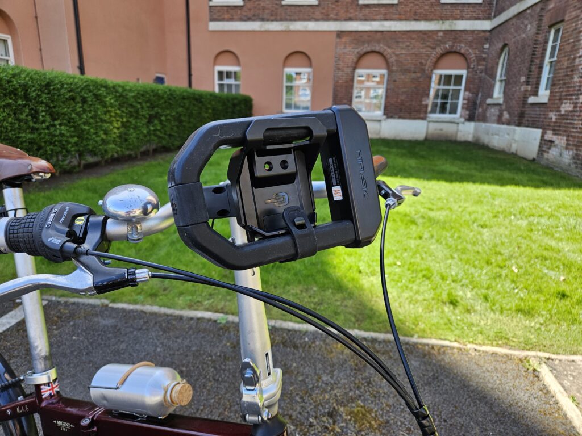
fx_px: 387
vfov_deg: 58.9
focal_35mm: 23
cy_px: 218
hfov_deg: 73.9
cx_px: 291
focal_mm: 5.4
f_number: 1.8
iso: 50
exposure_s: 1/399
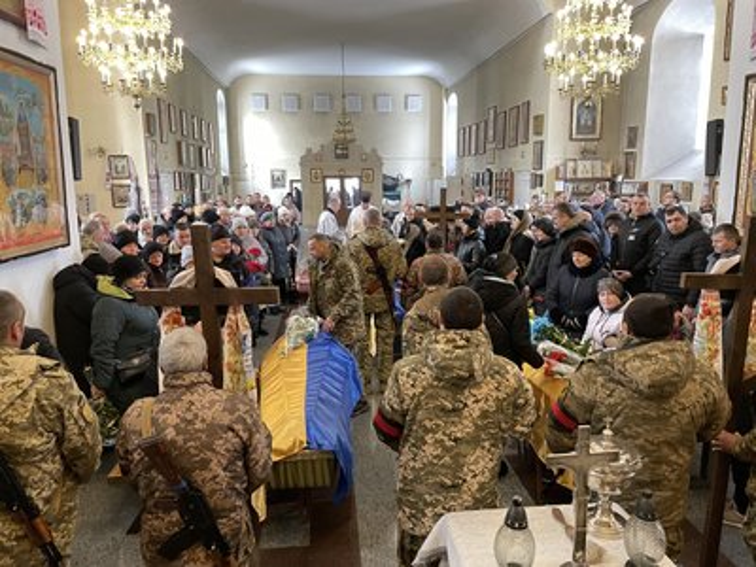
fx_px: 568
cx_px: 378
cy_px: 284
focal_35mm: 26
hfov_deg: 67.3
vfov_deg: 53.1
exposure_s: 1/60
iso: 400
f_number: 1.6
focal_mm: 4.2
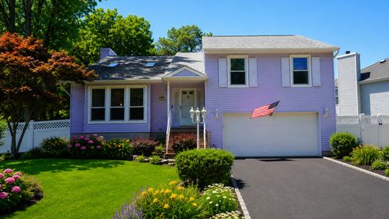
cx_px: 195
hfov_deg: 58.7
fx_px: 346
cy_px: 112
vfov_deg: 35.1
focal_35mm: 34
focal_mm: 31.5
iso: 100
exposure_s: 1/125
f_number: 8
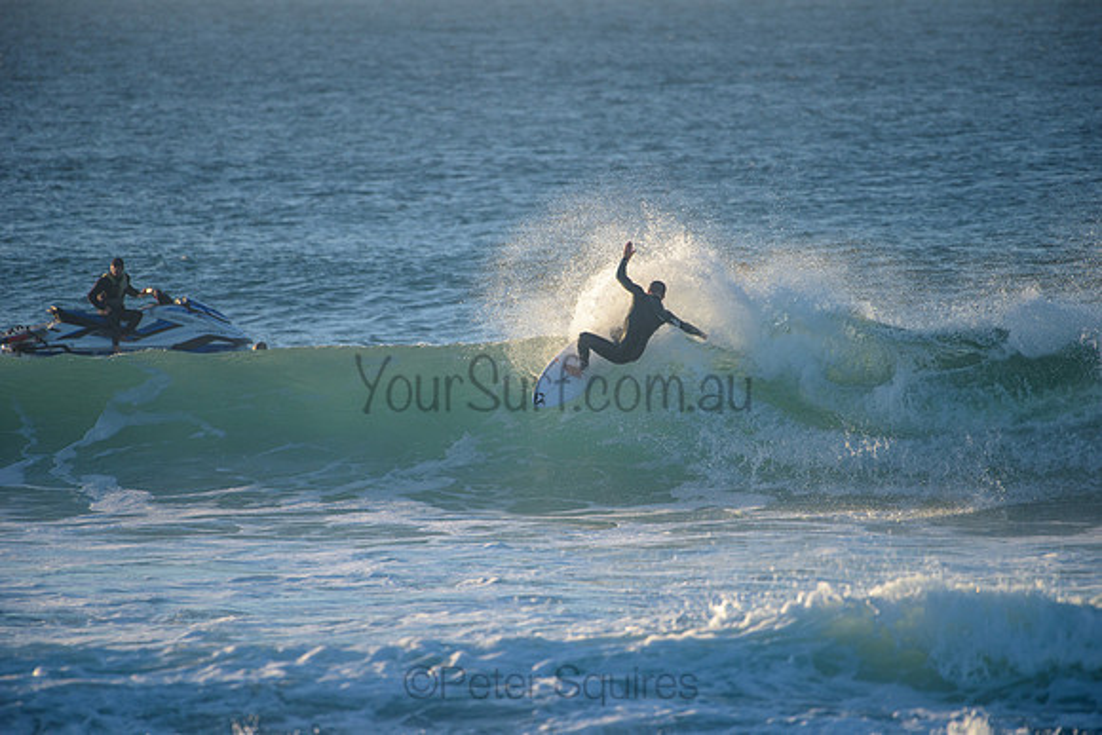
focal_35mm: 500
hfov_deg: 4.1
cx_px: 551
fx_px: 15308
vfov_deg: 2.8
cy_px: 368
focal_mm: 500
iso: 450
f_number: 5.6
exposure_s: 1/2000
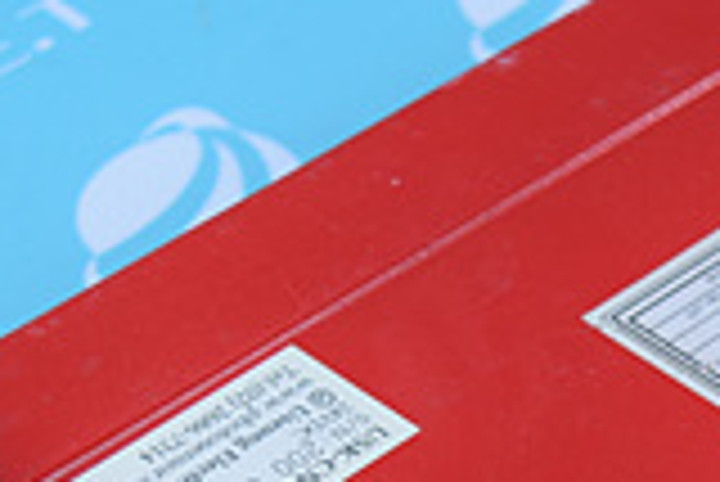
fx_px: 4204
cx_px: 932
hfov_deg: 9.6
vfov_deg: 6.5
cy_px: 559
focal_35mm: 210
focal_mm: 35
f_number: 5.6
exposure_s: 1/125
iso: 400
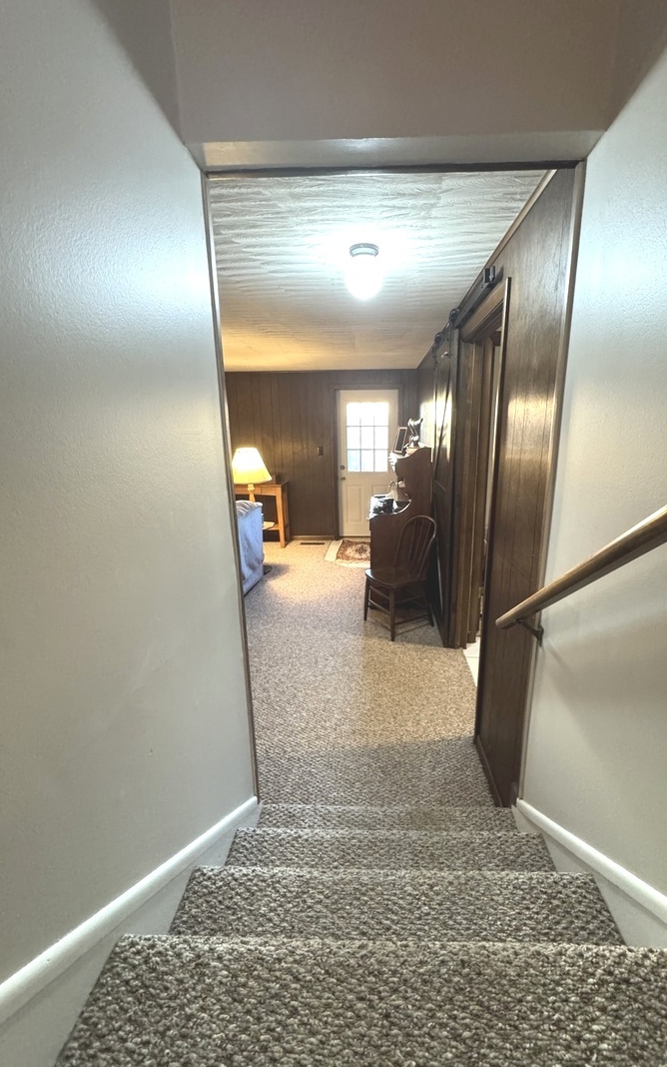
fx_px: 436
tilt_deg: -12.9
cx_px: 362
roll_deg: +0.8
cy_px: 532
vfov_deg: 101.4
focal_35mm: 15
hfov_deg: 74.7
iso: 800
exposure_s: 1/60
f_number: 2.2
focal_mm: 2.22
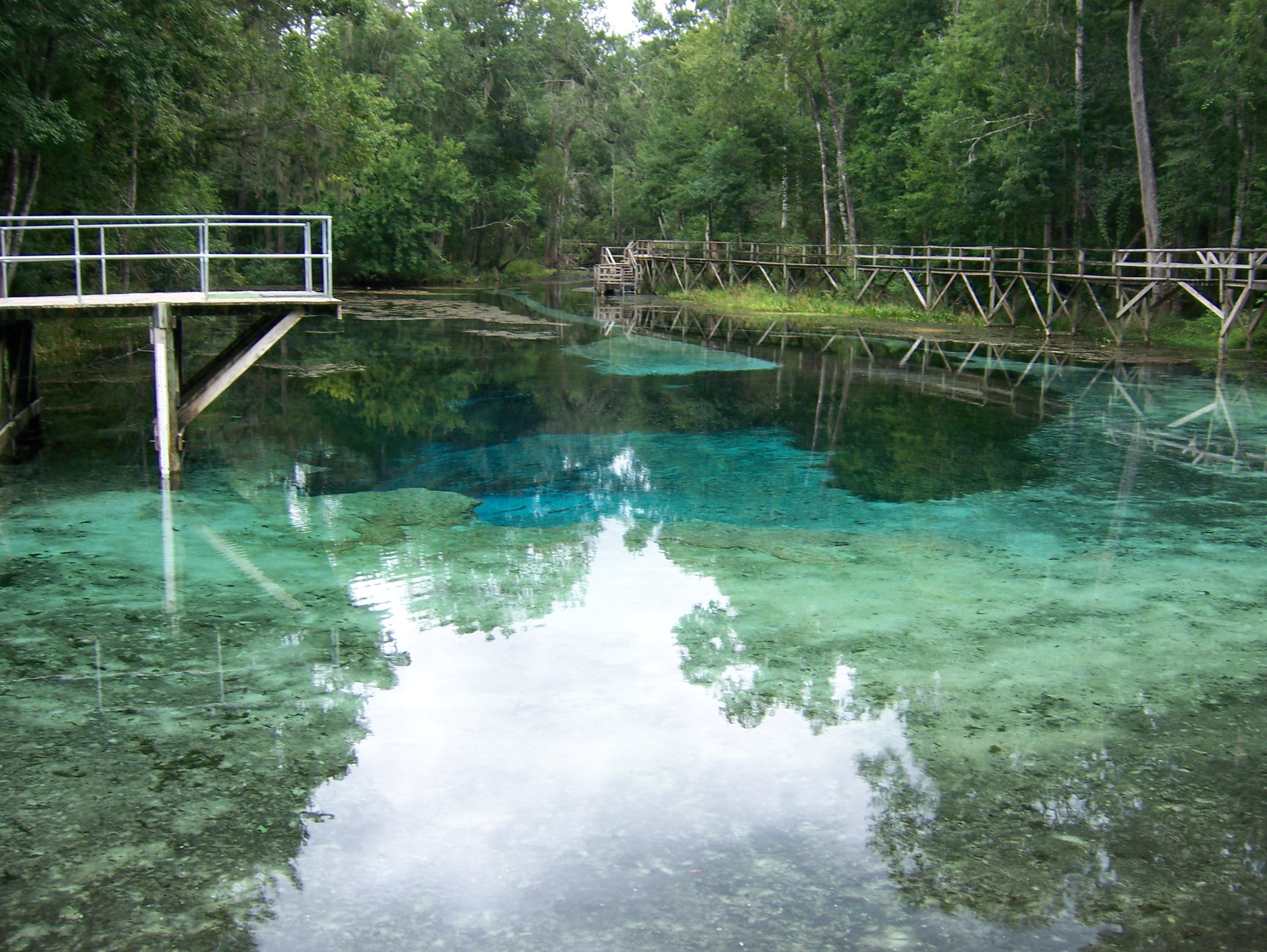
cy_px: 476
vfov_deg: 39.7
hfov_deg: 51.3
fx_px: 1319
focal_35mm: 36
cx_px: 634
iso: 80
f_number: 2.8
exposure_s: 1/200
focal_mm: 6
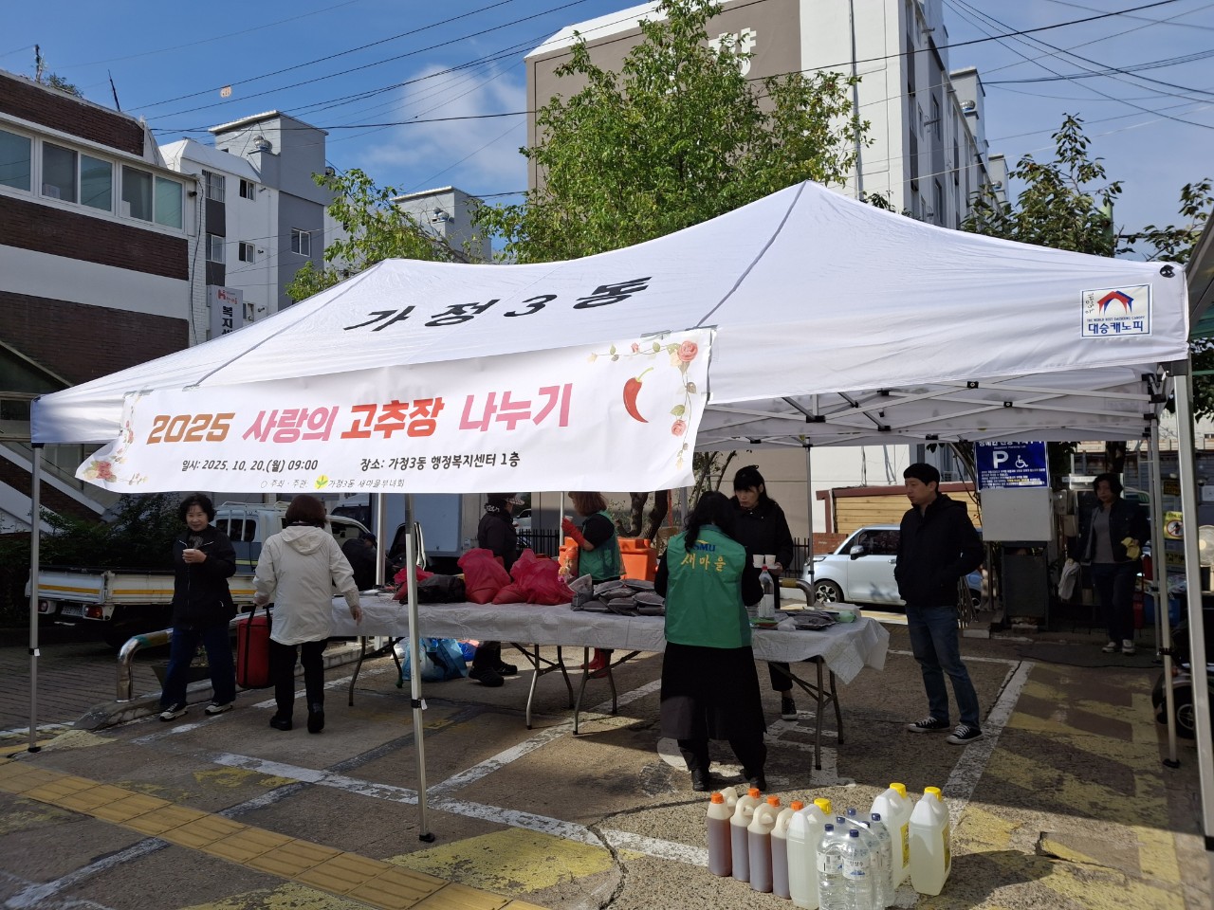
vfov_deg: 54.9
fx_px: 877
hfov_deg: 69.4
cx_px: 607
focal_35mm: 25
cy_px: 455
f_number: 1.8
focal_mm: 4.69
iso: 25
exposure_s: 1/2132
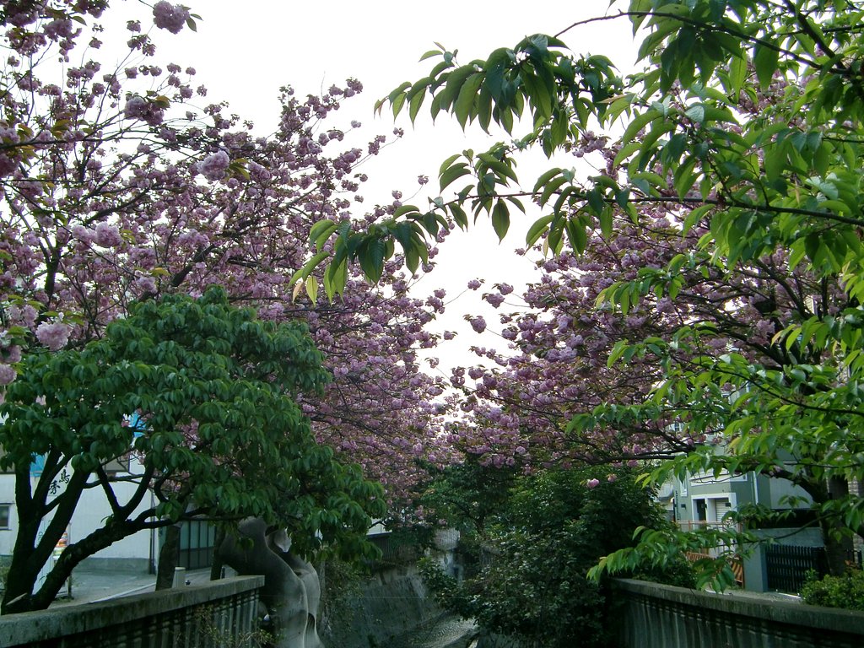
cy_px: 324
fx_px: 973
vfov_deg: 36.8
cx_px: 432
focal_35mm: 39
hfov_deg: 47.9
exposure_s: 1/160
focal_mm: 6.9
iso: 64
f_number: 3
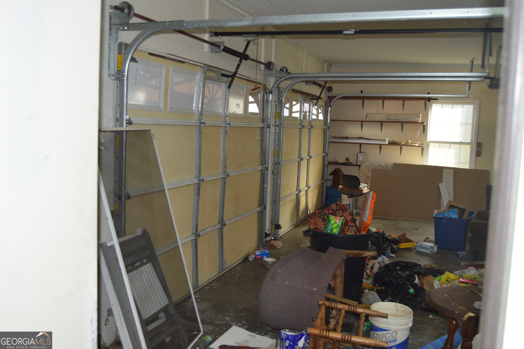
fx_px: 480
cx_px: 262
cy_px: 174
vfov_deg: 39.9
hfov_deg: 57.3
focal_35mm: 33
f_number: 4
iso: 400
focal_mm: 22
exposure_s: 1/60
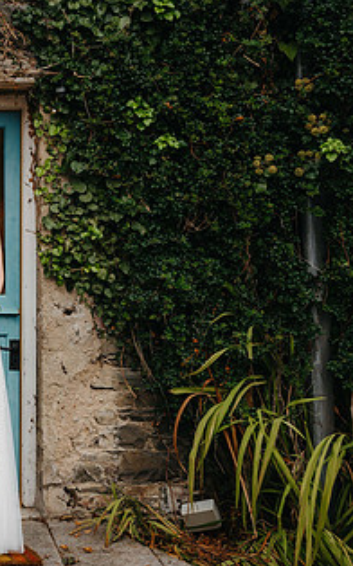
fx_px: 1017
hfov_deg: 18.6
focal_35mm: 66
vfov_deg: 31.0
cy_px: 248
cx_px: -77
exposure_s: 1/200
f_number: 2.5
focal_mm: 35
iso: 100
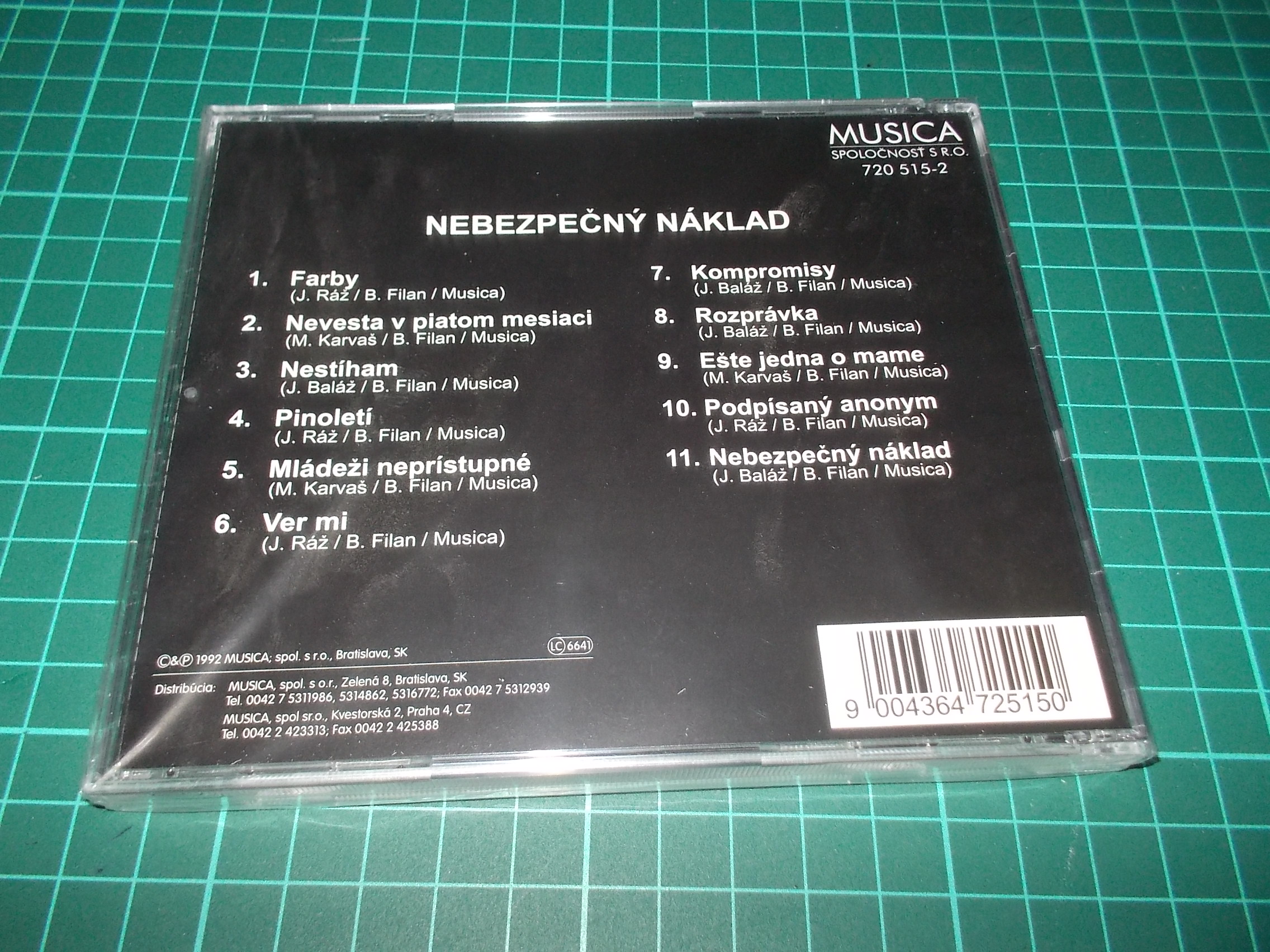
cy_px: 476
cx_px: 635
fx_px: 1064
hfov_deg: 61.7
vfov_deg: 48.2
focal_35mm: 29
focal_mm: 4.1
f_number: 3.3
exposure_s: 1/30
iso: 200
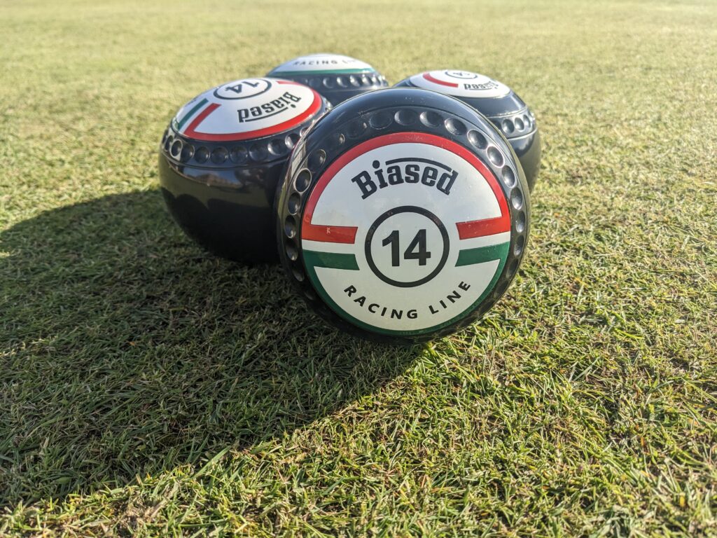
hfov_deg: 65.3
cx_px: 358
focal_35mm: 27
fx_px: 559
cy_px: 269
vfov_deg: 51.4
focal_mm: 4.38
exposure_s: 1/2132
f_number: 1.73
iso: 43
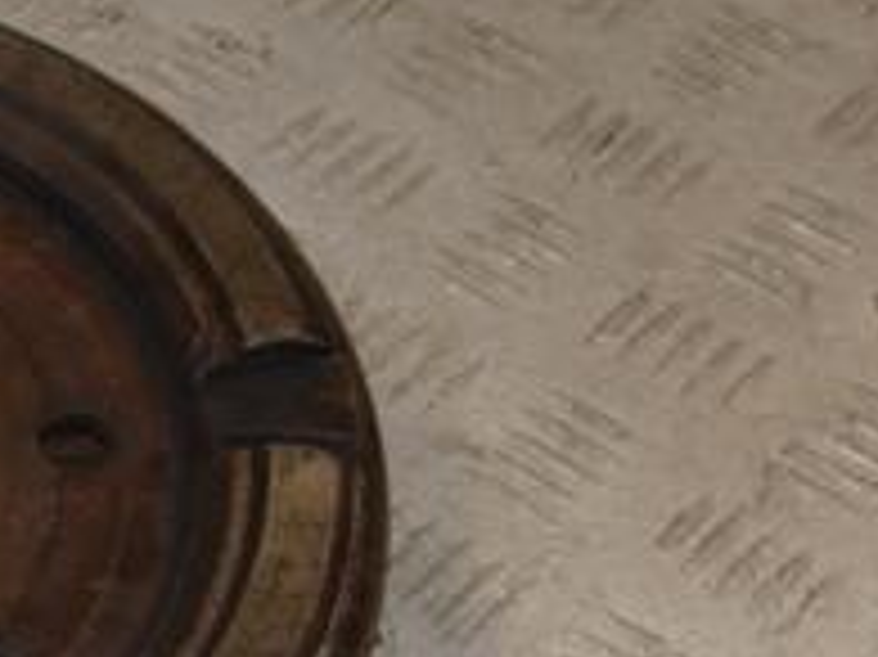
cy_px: 486
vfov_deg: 11.1
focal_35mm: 133
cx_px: -311
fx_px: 3371
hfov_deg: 14.2
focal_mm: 30
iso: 800
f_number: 7.1
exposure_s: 1/200
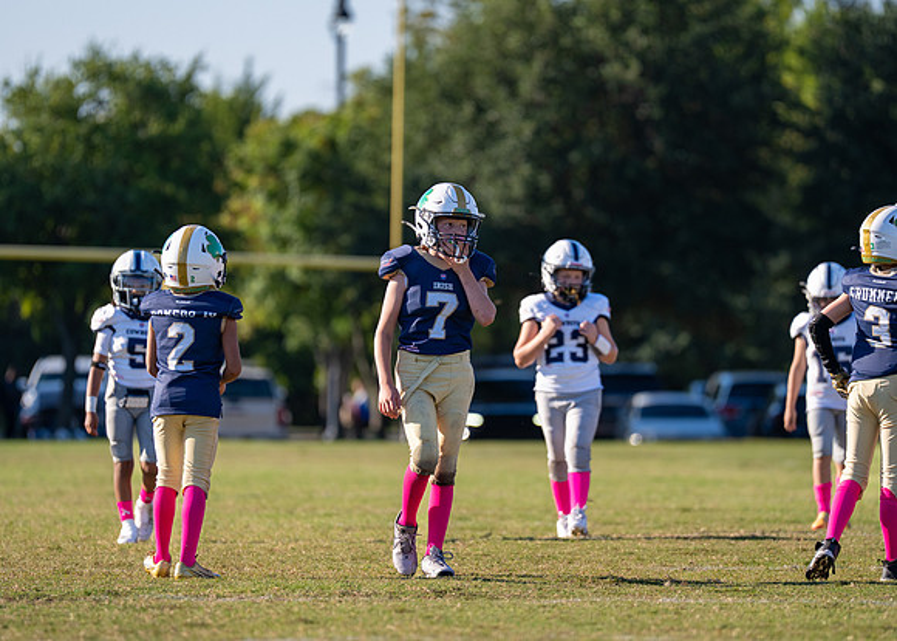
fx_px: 7190
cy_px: 321
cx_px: 474
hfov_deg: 7.1
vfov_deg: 5.1
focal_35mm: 282
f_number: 2.8
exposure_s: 1/2500
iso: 200
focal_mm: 200
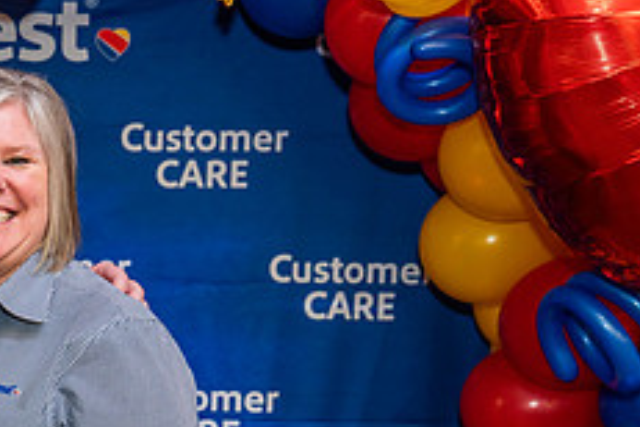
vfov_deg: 14.6
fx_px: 1653
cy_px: 329
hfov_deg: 20.3
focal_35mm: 93
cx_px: -152
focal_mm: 37
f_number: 4
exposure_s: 1/160
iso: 1250
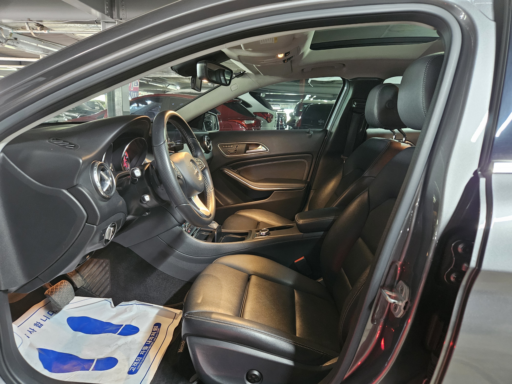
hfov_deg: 73.9
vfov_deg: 58.9
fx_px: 340
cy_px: 192
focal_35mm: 23
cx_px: 256
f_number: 1.8
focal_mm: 5.4
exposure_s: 1/24
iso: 1000
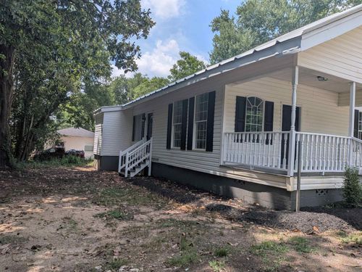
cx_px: 181
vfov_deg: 56.8
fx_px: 251
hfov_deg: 71.6
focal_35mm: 24
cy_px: 136
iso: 29
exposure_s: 1/1776
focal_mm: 4.53
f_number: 1.7
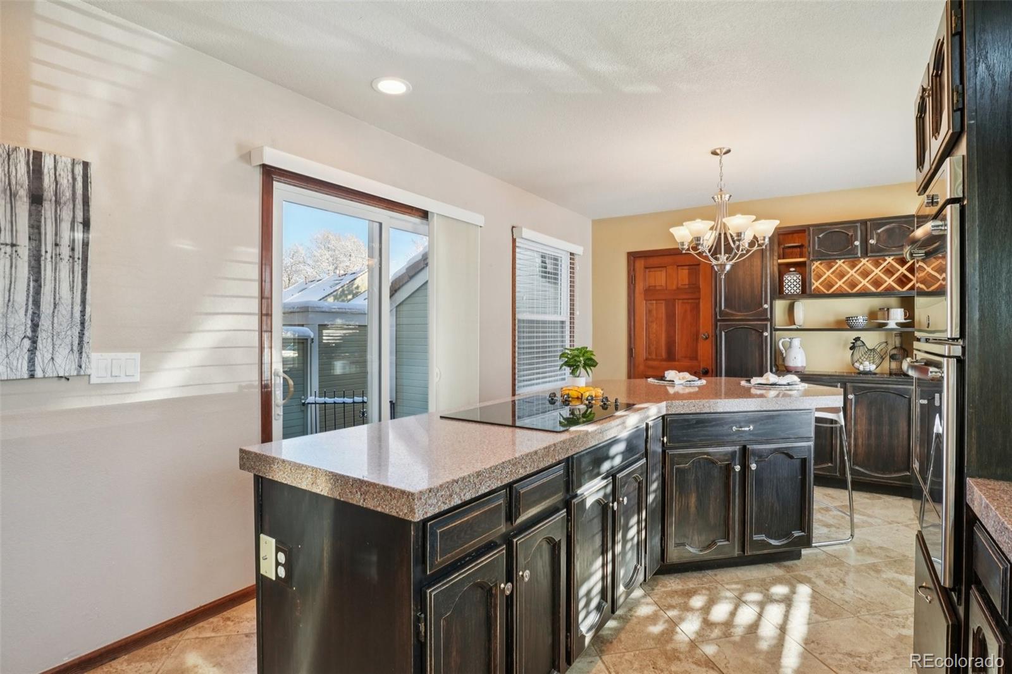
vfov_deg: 72.0
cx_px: 506
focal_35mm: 16
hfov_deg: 95.0
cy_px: 337
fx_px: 464
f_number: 8
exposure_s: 1/30
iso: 160
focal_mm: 11
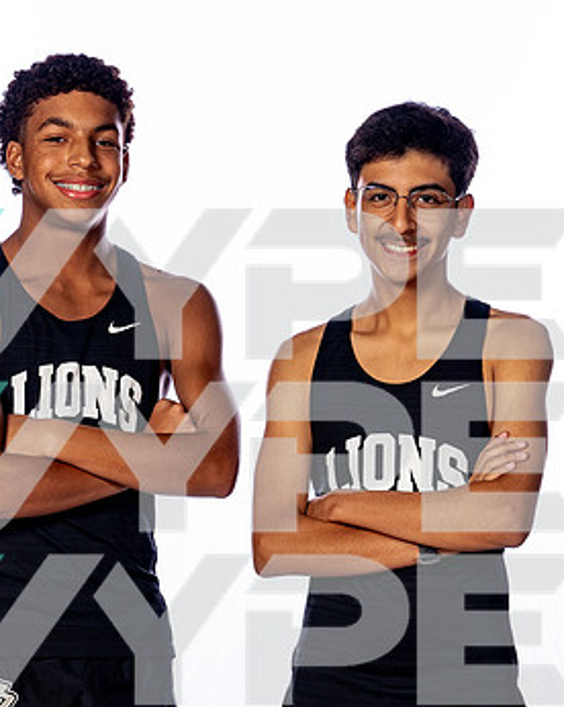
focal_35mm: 110
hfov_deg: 14.0
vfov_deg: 17.4
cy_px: 458
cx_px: 221
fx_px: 2299
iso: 250
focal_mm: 60
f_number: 8
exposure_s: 1/250
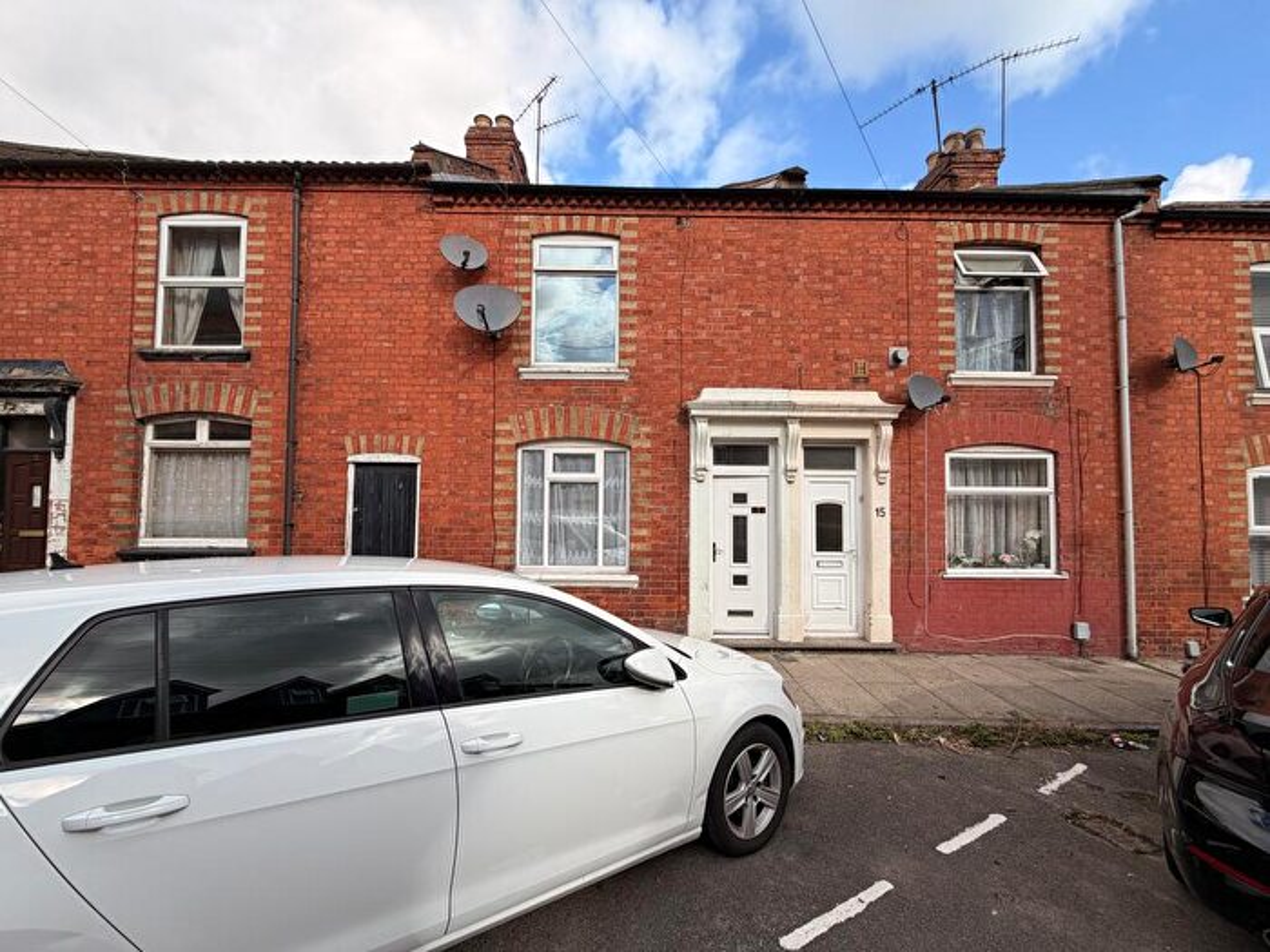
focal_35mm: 14
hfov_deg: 102.1
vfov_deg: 85.7
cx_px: 635
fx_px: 514
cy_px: 476
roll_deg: -0.8
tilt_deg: +2.0
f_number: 2.2
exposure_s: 1/734
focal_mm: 2.22
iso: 40
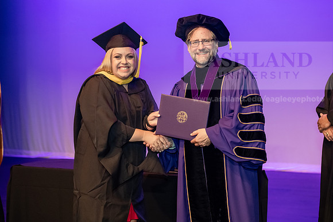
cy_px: 111
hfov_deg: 26.0
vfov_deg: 17.5
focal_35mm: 78
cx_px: 166
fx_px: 722
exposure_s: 1/200
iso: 3200
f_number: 4
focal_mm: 78
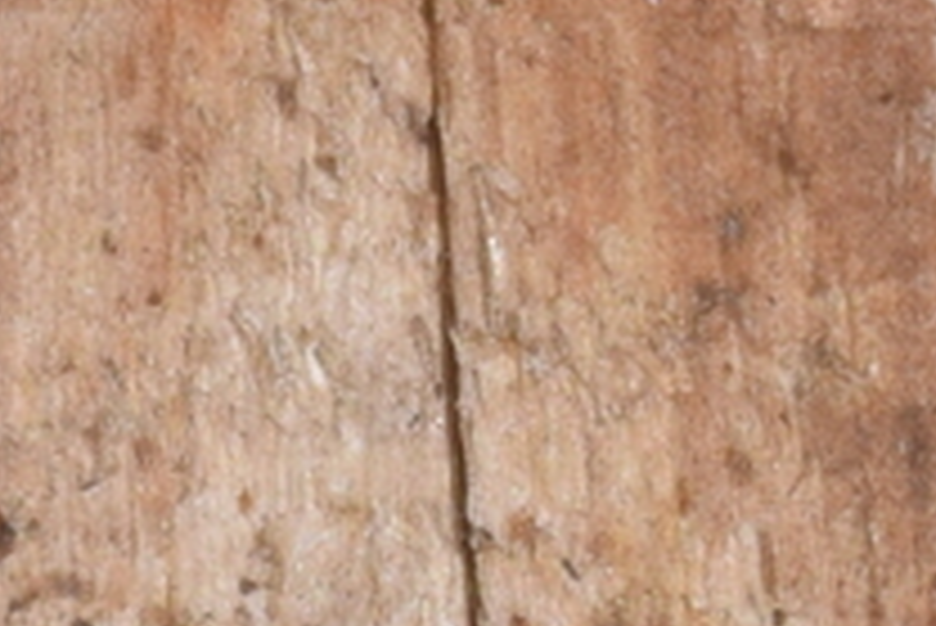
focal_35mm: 969
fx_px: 25211
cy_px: -635
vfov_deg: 1.4
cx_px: 817
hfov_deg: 2.1
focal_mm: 140
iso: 320
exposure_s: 1/60
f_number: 7.1
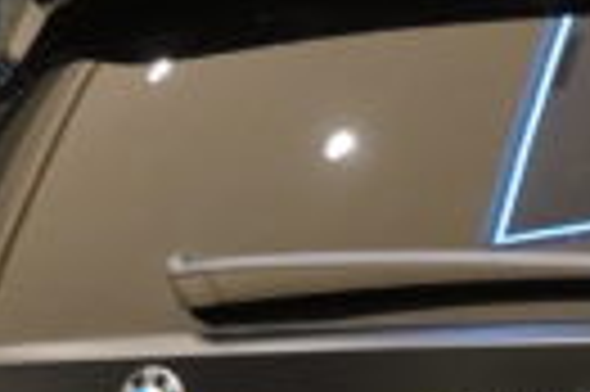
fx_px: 3896
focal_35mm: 238
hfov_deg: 8.4
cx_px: 1004
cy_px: 597
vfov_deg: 5.7
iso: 3200
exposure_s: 1/60
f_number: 4.5
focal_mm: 28
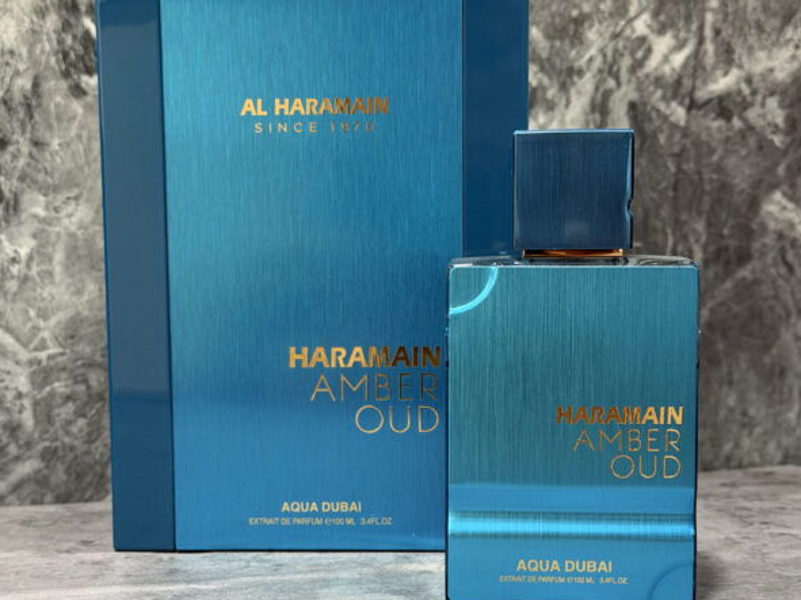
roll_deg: -0.2
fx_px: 1504
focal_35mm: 65
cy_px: 389
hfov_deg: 29.8
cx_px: 398
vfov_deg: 22.5
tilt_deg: -5.9
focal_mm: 6.76
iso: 500
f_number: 1.78
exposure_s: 1/40
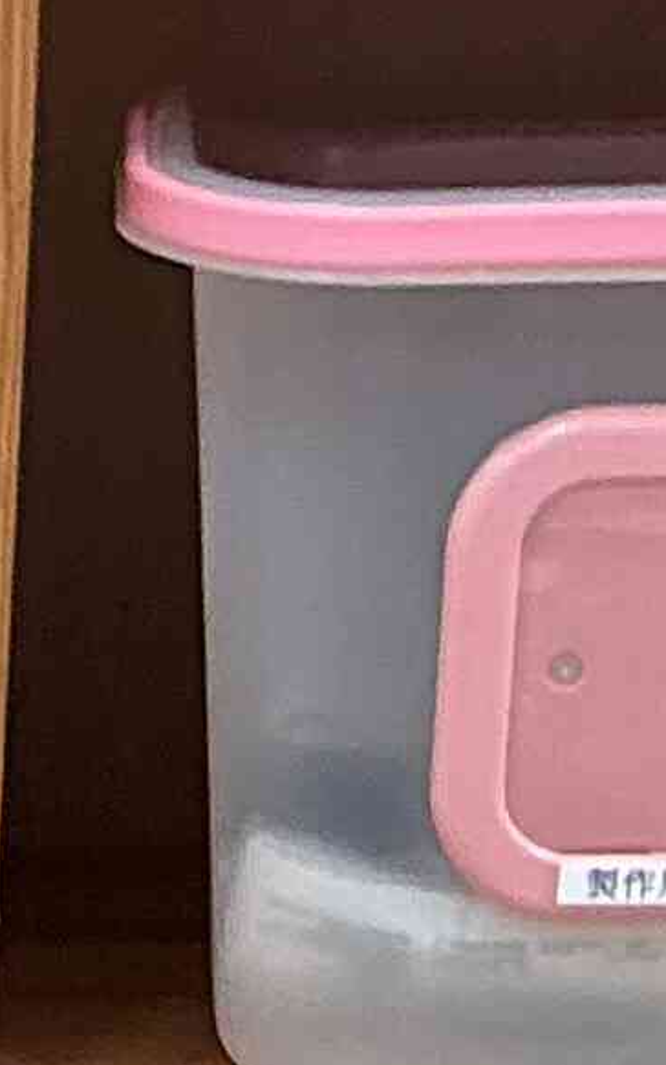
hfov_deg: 5.6
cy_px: 1812
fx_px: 6183
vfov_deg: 9.4
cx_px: -1555
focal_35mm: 213
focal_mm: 3
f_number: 1.8
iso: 40
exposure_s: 1/60
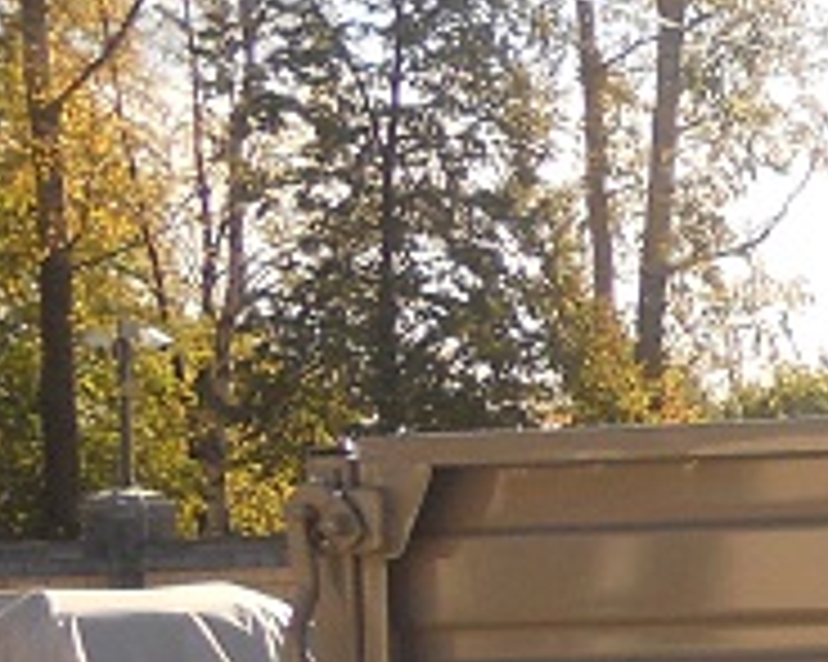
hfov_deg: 11.1
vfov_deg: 10.6
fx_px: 3502
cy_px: 788
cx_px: 2056
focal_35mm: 143
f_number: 3.2
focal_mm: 4.9
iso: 80
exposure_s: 1/640
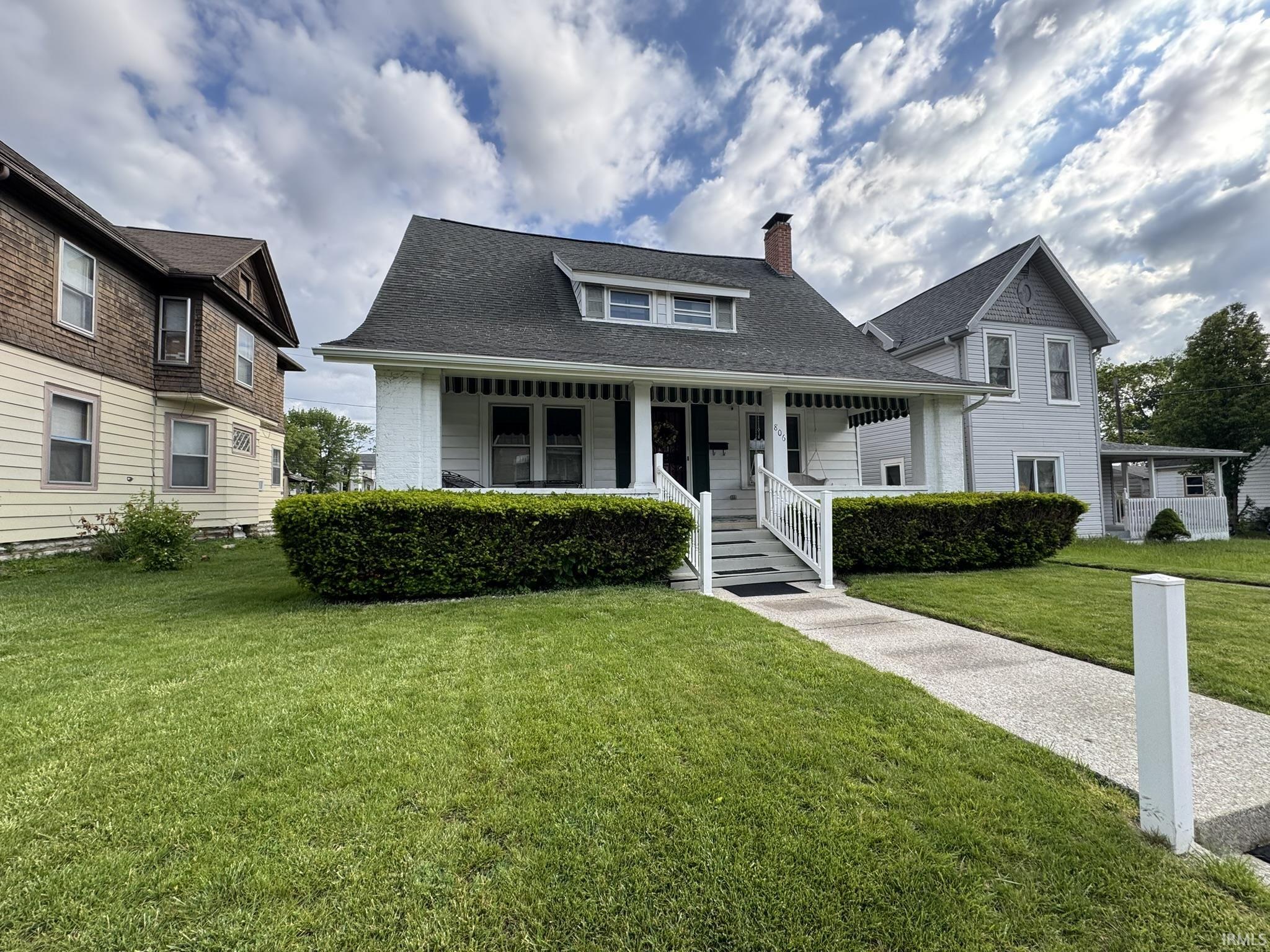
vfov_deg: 85.7
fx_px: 514
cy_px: 476
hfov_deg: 102.1
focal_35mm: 14
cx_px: 635
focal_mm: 2.22
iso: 40
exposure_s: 1/456
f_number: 2.2
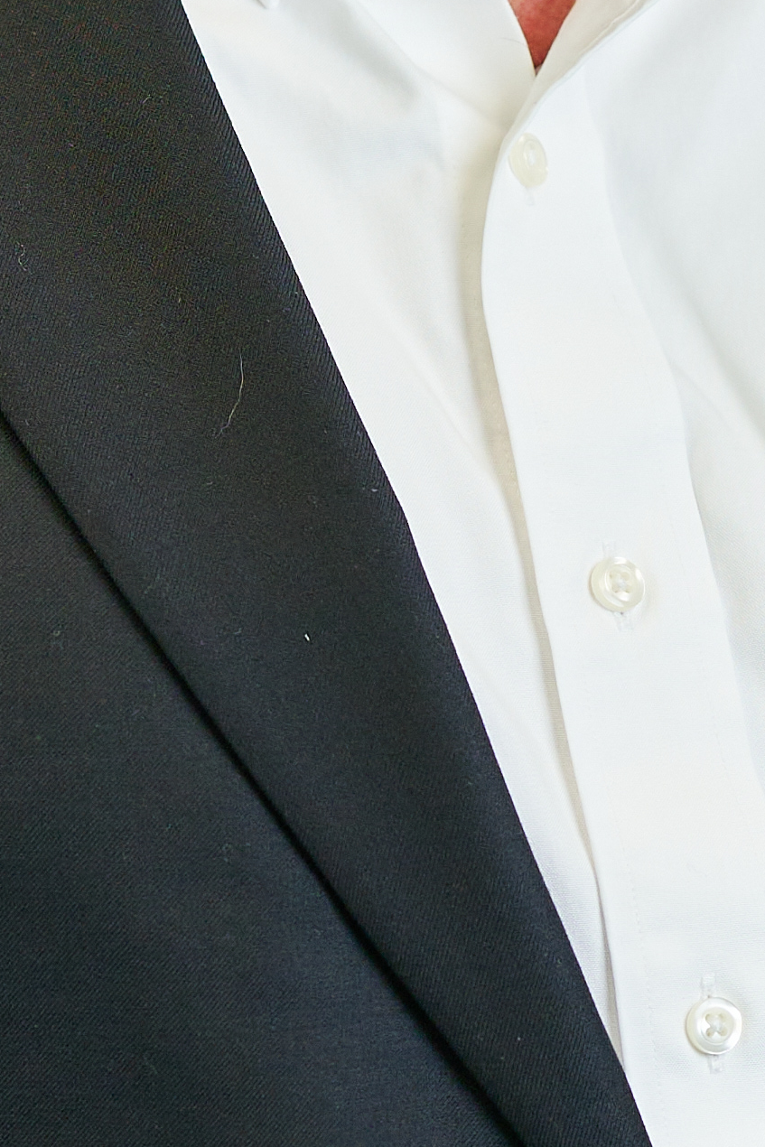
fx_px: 17684
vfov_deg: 3.7
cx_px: 424
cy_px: 731
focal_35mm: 555
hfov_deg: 2.5
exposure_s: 1/250
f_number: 1.8
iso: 320
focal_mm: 75
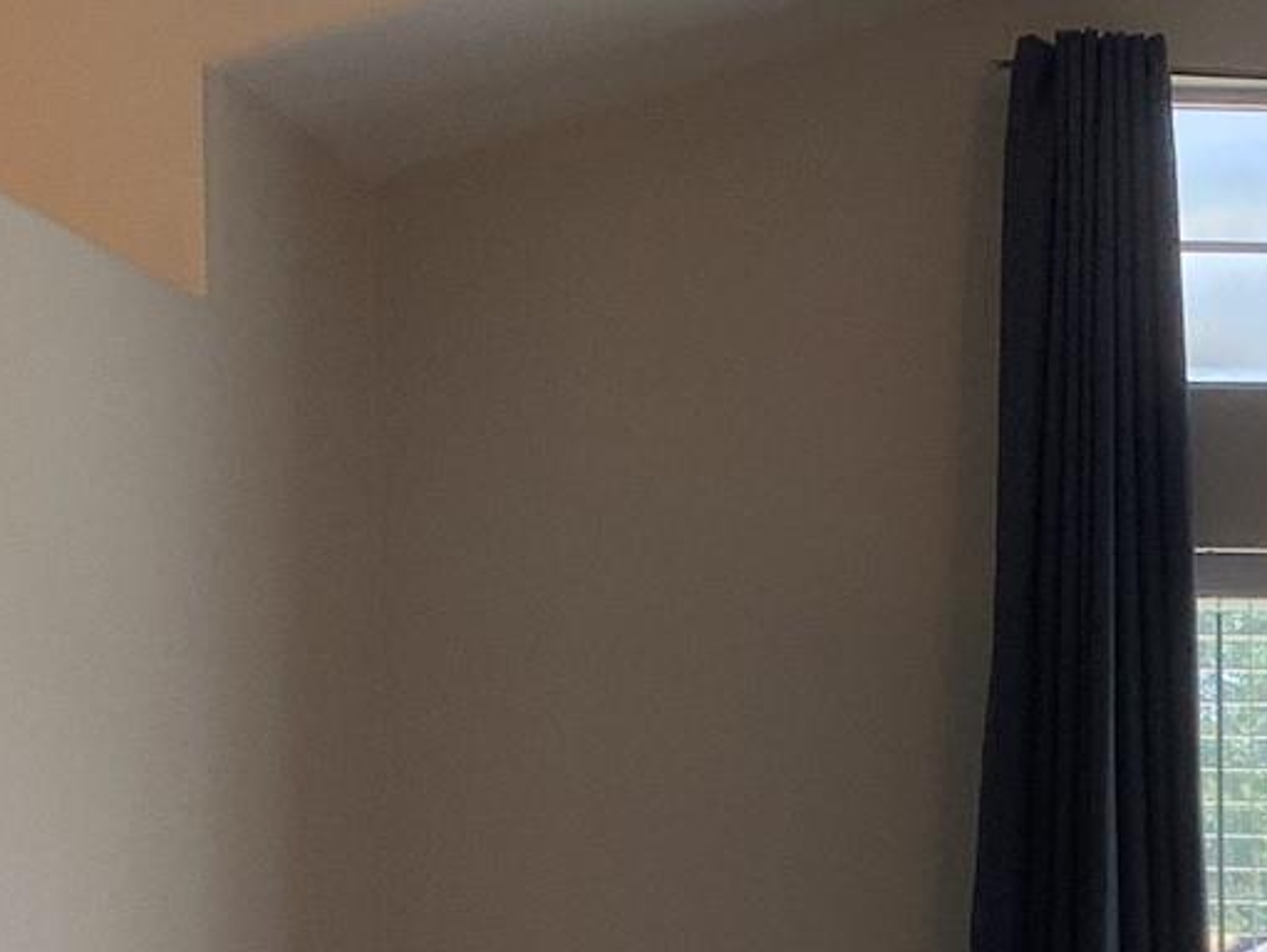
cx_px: 1736
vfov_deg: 14.9
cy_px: 1051
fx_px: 3553
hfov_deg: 18.5
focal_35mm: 97
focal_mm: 3.3
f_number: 2.4
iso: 50
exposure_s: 1/120
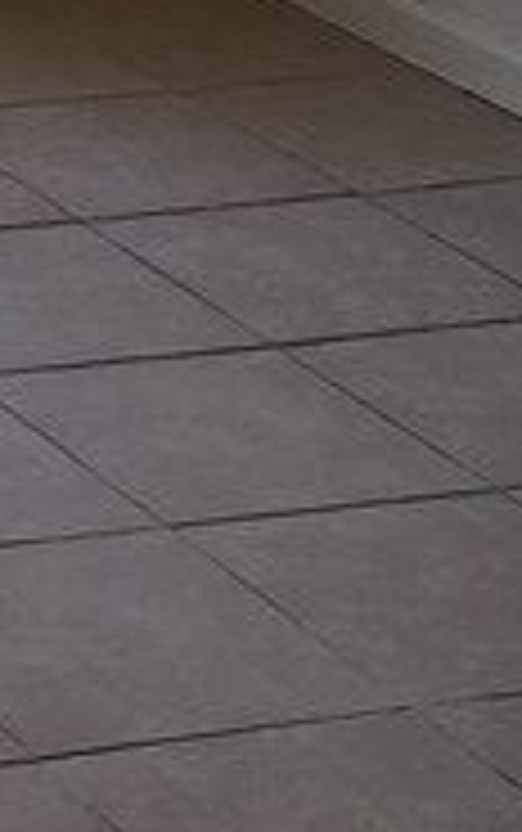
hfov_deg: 7.0
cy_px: 175
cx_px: -1246
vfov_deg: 12.9
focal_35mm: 161
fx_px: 3656
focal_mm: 4.3
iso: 80
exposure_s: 1/50
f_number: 2.4
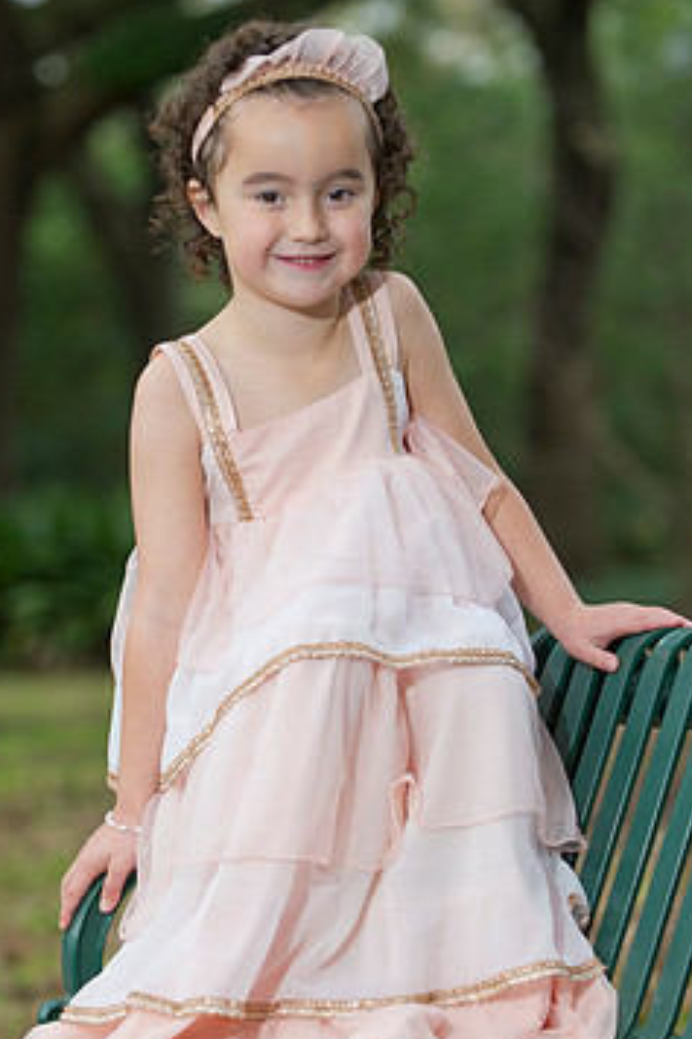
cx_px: 305
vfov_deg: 14.8
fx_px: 4011
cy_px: 572
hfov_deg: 9.9
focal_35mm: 139
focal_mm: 110
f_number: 3.2
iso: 400
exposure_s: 1/250
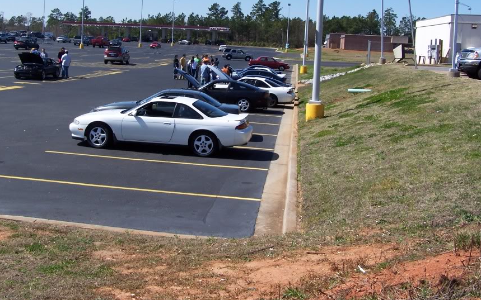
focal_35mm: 48
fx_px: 629
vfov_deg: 26.7
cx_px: 220
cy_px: 93
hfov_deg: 41.8
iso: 80
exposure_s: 1/800
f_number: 4
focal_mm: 6.3
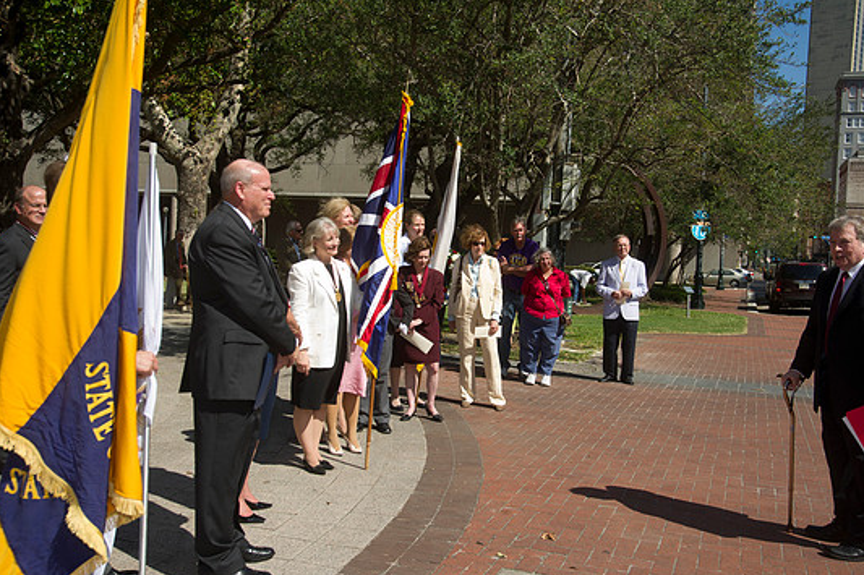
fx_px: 888
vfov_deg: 35.9
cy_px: 283
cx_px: 465
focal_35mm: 37
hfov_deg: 51.9
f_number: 8
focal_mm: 34
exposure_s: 1/320
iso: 200
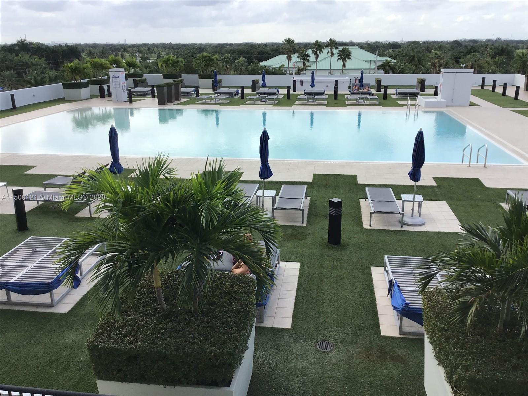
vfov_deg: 45.4
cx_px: 264
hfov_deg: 58.4
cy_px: 198
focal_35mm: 31
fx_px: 473
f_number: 2.4
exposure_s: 1/641
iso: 25
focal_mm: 3.3
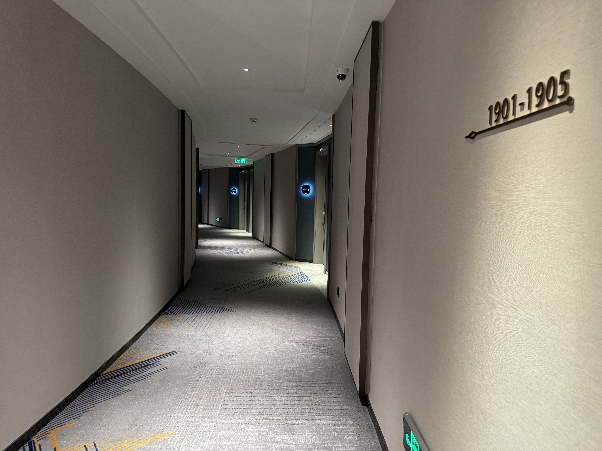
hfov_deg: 71.6
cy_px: 226
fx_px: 417
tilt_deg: -4.3
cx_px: 301
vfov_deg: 56.8
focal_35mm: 24
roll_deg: -0.9
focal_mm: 6.76
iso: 800
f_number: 1.78
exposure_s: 1/55
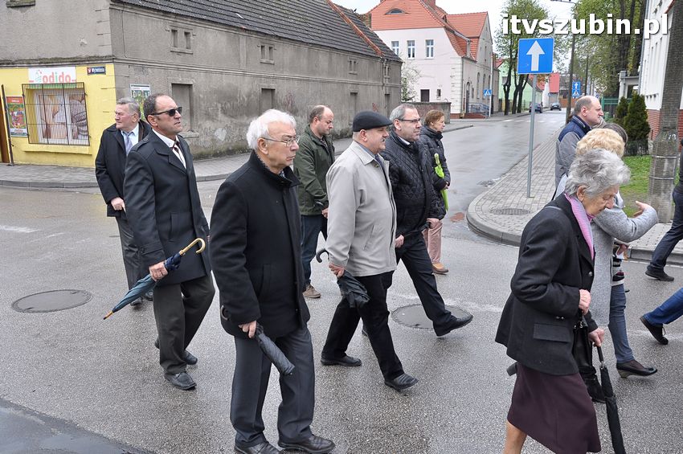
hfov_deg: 57.3
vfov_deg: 39.9
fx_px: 625
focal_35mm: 33
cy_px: 227
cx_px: 342
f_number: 8
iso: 320
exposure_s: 1/250
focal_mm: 22
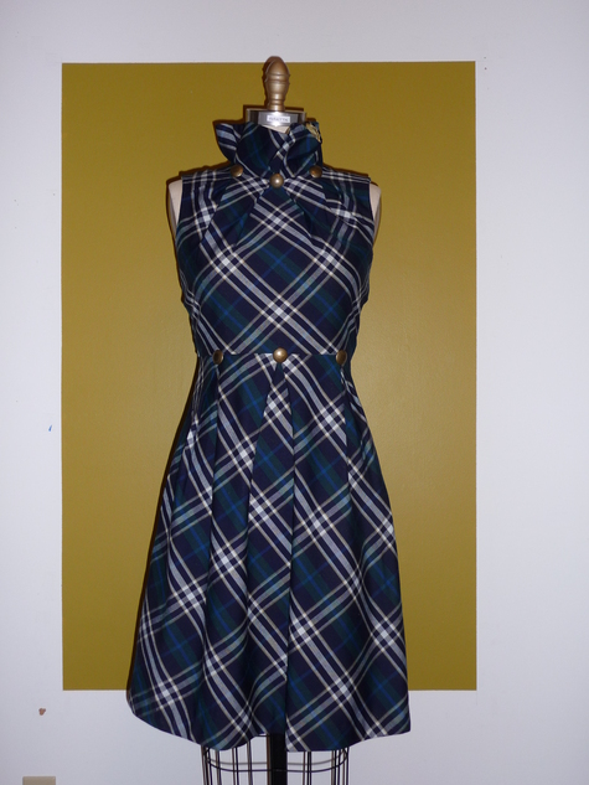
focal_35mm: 36
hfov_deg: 39.7
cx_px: 294
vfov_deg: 51.3
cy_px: 392
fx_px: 816
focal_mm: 6
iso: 100
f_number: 3.7
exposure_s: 1/30
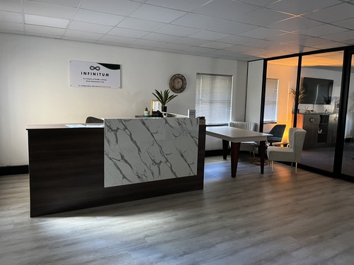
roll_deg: -2.2
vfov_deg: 53.1
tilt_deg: -1.4
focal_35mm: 26
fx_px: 266
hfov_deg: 67.3
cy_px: 132
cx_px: 177
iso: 500
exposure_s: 1/60
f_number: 1.6
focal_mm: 5.1
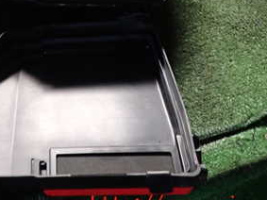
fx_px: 409
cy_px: 5
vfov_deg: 26.2
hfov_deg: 34.0
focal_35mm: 53
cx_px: 21
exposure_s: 1/10
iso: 800
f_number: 2
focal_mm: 4.5
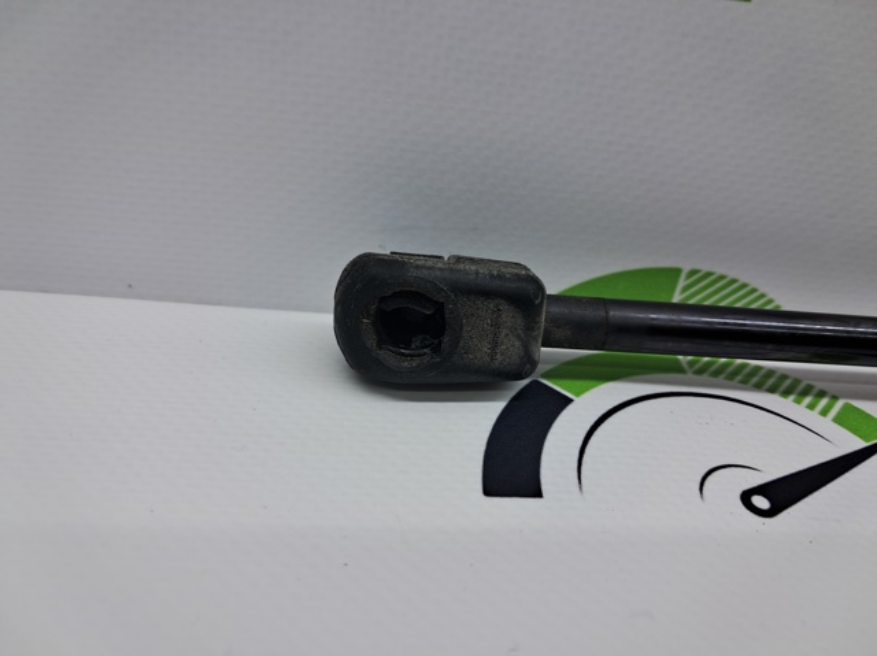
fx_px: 684
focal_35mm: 27
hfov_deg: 65.4
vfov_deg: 51.3
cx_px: 438
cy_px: 328
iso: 50
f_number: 1.8
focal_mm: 4
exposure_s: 1/100
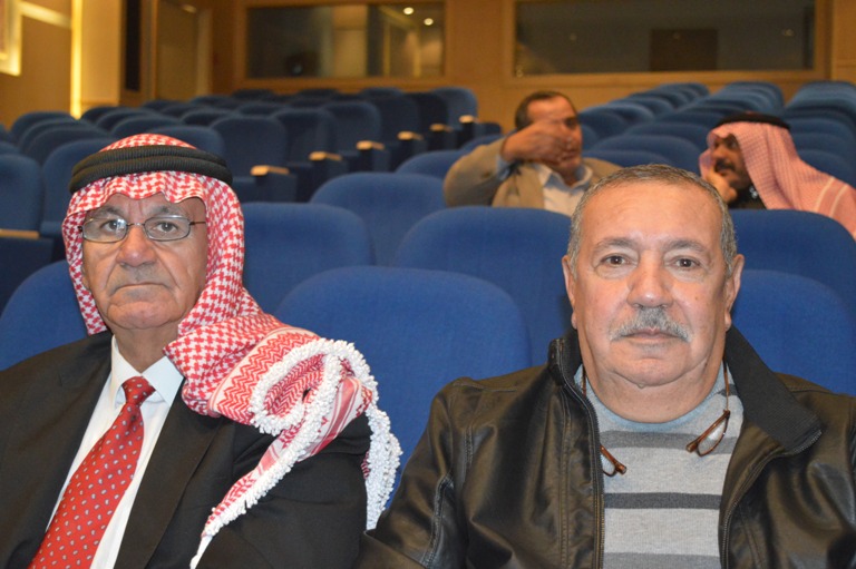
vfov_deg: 21.5
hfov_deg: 31.9
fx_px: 1497
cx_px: 428
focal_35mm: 63
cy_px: 284
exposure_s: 1/60
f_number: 5
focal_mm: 42
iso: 3200
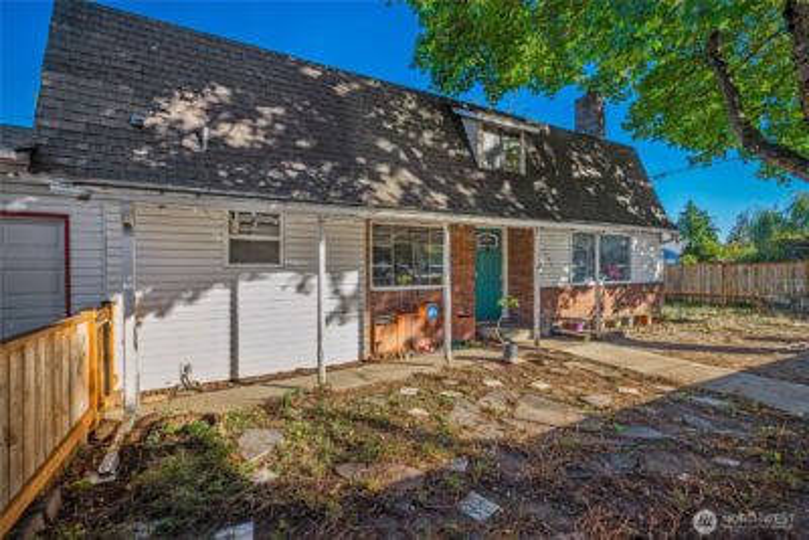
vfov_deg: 73.8
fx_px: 360
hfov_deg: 96.7
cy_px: 270
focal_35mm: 16
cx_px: 404
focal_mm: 16
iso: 125
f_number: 7.1
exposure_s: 1/80
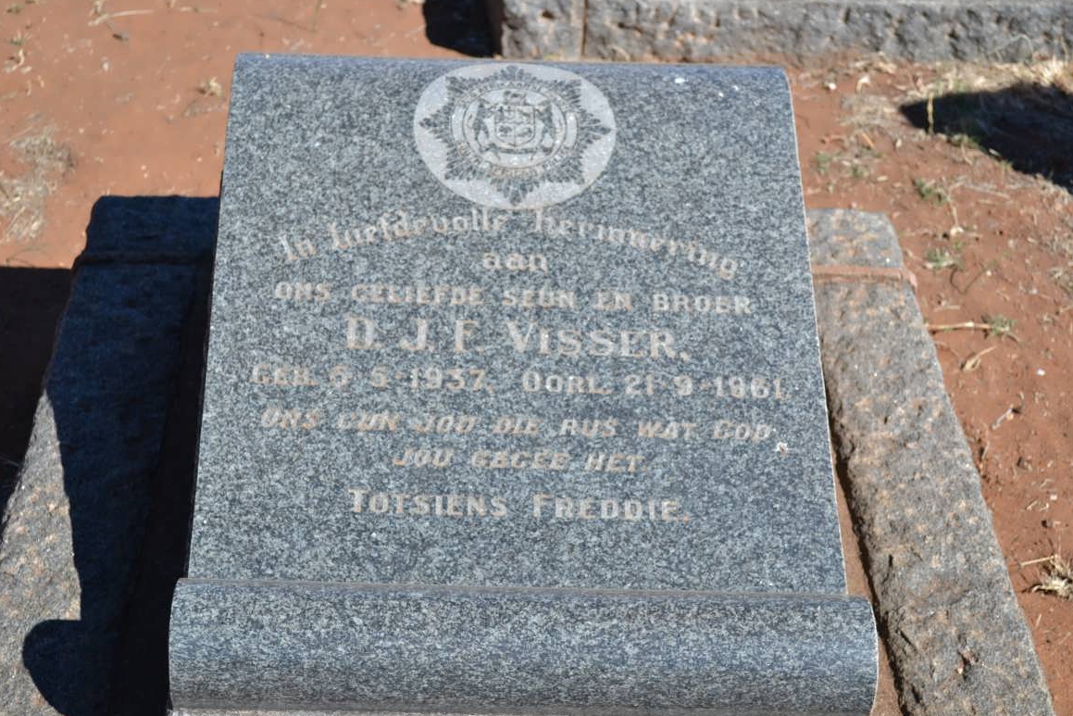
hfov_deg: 33.9
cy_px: 364
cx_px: 521
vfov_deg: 23.0
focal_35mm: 59
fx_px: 1759
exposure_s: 1/125
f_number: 5.6
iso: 125
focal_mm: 38
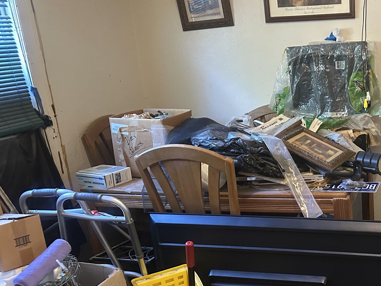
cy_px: 180
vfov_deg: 34.2
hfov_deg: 42.3
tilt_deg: -16.3
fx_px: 462
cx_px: 317
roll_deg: +2.8
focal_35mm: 42
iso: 800
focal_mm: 6.86
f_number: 1.78
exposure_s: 1/40
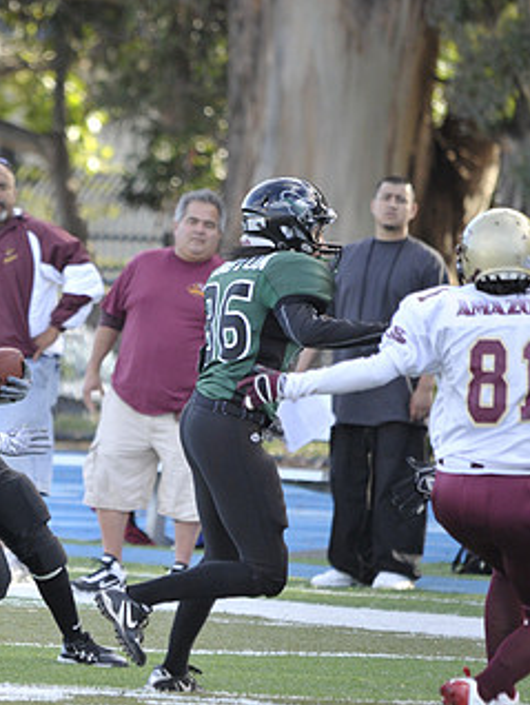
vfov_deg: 2.5
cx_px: -51
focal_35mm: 788
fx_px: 16065
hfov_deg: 1.9
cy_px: 423
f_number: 6.3
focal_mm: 450
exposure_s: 1/1000
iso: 2500
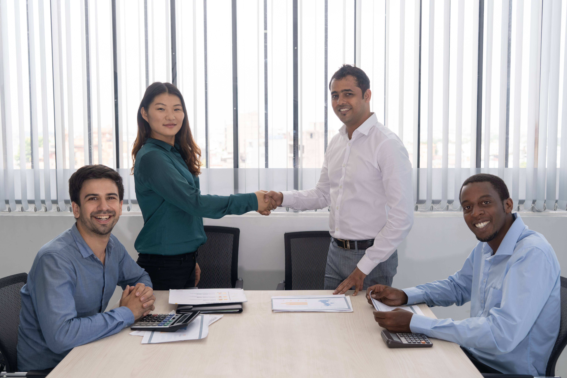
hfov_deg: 47.4
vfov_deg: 32.6
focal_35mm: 41
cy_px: 189
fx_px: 646
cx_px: 284
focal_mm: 41
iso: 160
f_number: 4.5
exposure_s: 1/160
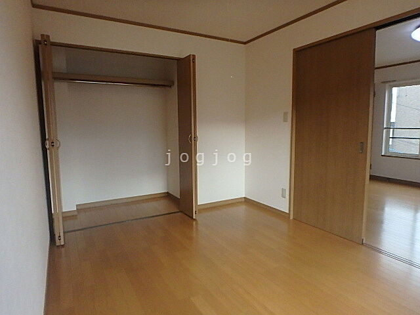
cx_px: 210
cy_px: 158
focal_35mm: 21
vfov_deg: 63.4
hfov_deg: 79.0
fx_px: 255
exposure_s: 1/320
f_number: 3.5
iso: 800
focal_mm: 3.7
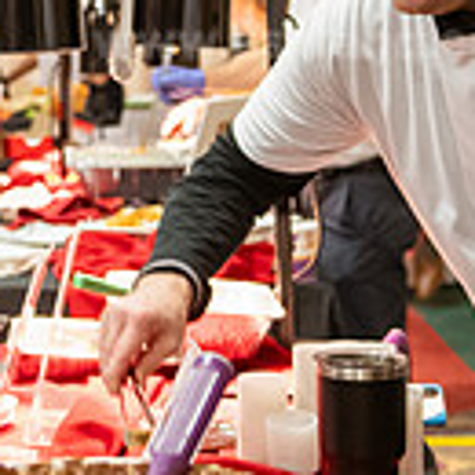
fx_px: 2127
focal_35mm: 137
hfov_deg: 12.5
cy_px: 119
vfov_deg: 12.7
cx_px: -73
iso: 1600
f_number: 3.2
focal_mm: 36
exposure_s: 1/100
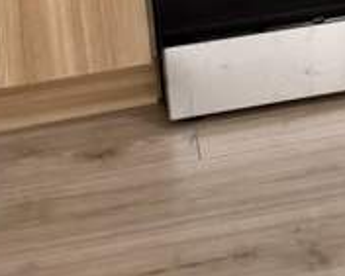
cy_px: -198
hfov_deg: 12.8
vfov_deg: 10.3
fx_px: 1451
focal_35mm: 142
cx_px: 541
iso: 160
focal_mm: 6.76
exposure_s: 1/120
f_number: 1.78
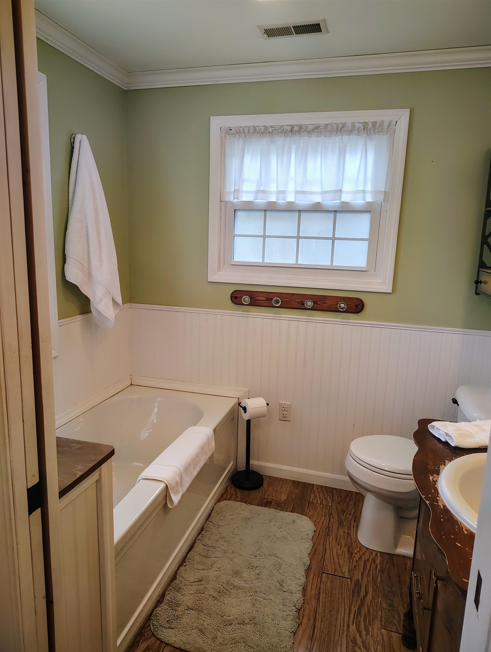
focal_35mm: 24
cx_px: 246
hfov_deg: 56.9
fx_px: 453
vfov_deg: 71.5
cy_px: 326
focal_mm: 5.56
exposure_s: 1/120
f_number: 1.8
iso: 878
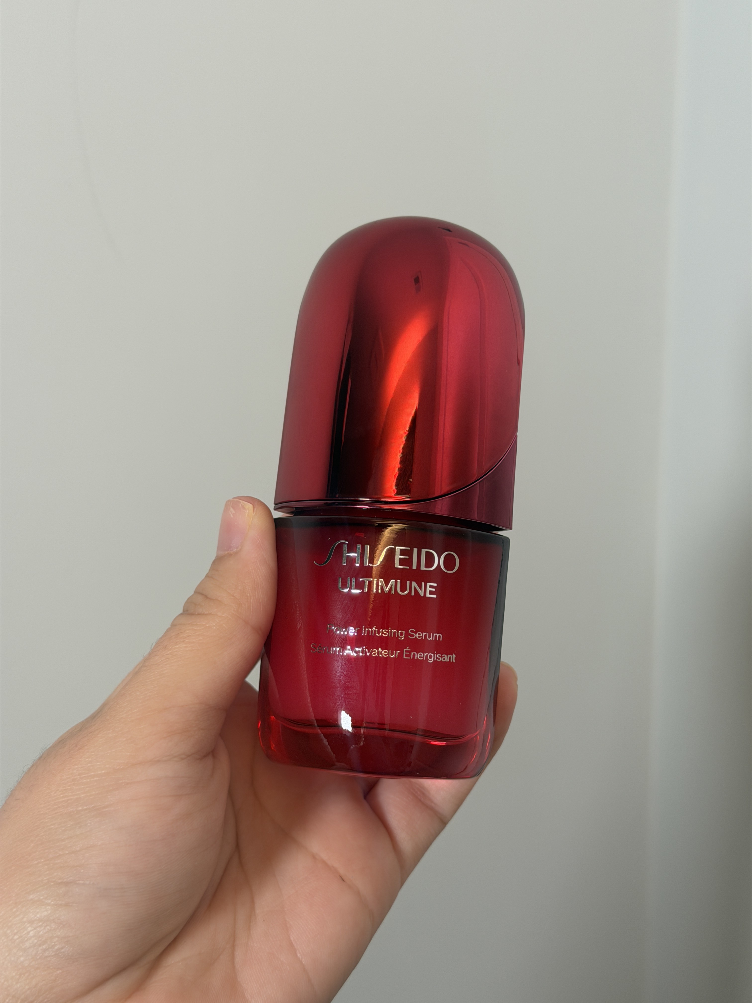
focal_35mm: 48
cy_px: 502
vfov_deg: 39.7
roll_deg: -0.1
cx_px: 376
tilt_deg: -11.4
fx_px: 1390
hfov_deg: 30.3
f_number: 1.78
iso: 80
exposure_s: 1/121
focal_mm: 6.76
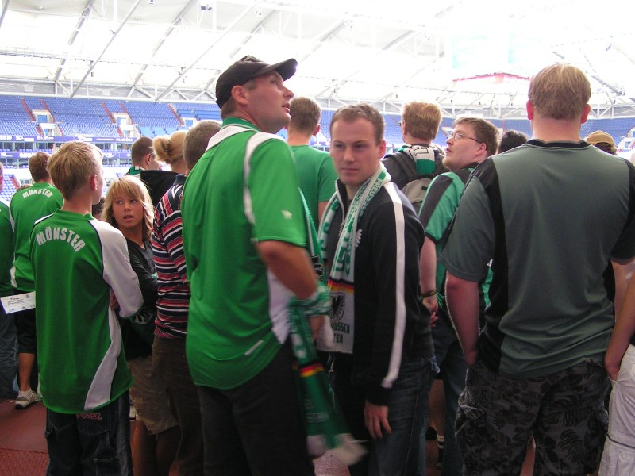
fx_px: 697
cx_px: 318
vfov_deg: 37.7
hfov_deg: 49.0
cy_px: 238
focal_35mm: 38
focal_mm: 5.8
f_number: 2.8
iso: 125
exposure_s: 1/40
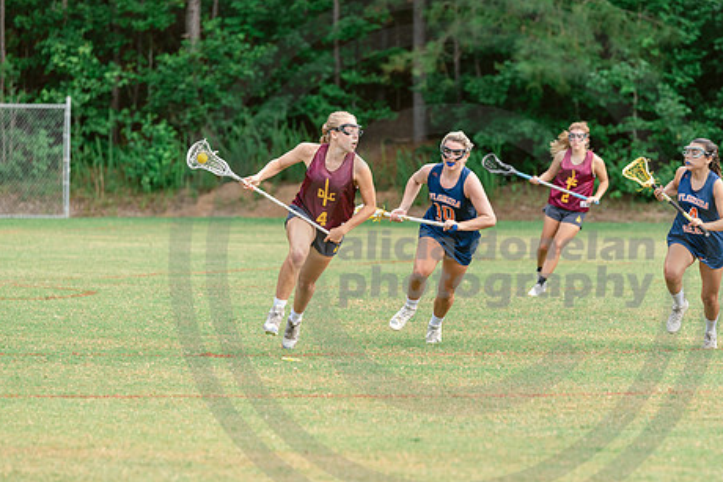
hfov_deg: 9.1
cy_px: 263
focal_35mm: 227
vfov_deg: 6.1
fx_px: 4560
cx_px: 448
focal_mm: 180
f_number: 3.5
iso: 250
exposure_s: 1/800
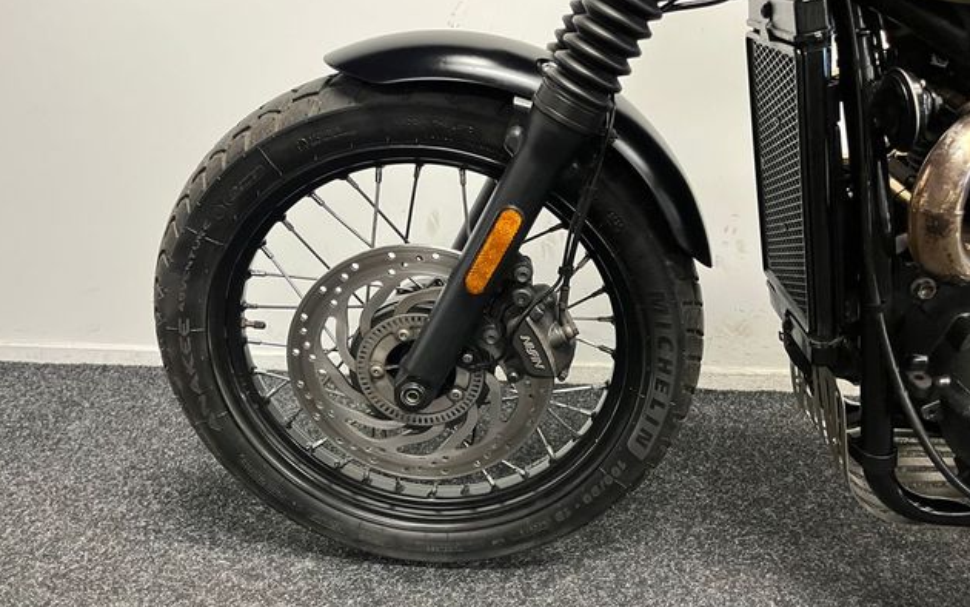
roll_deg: -2.6
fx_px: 740
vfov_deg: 44.6
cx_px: 482
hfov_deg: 66.5
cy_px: 311
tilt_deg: -22.7
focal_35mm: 28
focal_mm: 5.1
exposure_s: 1/50
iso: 320
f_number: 1.6
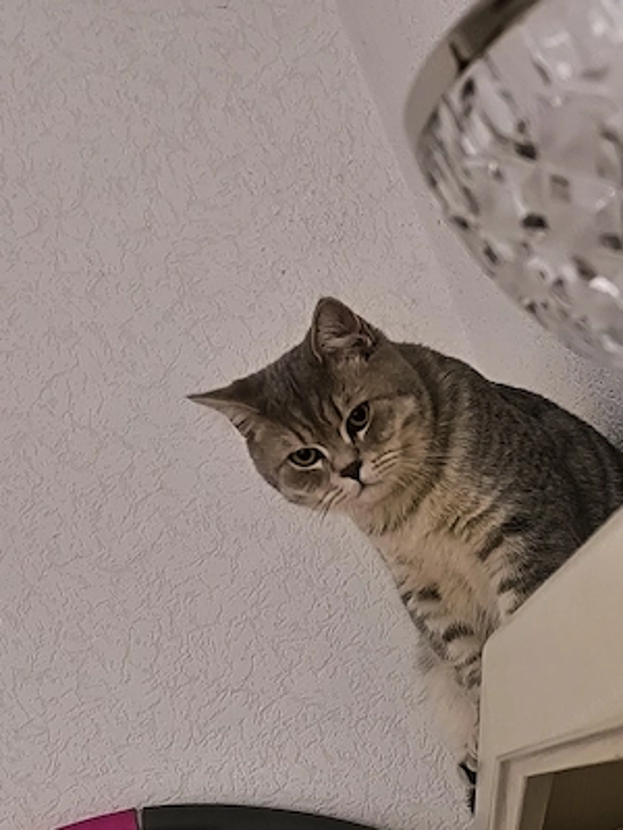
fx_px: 1776
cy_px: 415
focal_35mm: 74
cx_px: 312
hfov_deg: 19.9
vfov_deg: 26.3
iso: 2500
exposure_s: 1/25.1
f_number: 1.65
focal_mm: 6.14
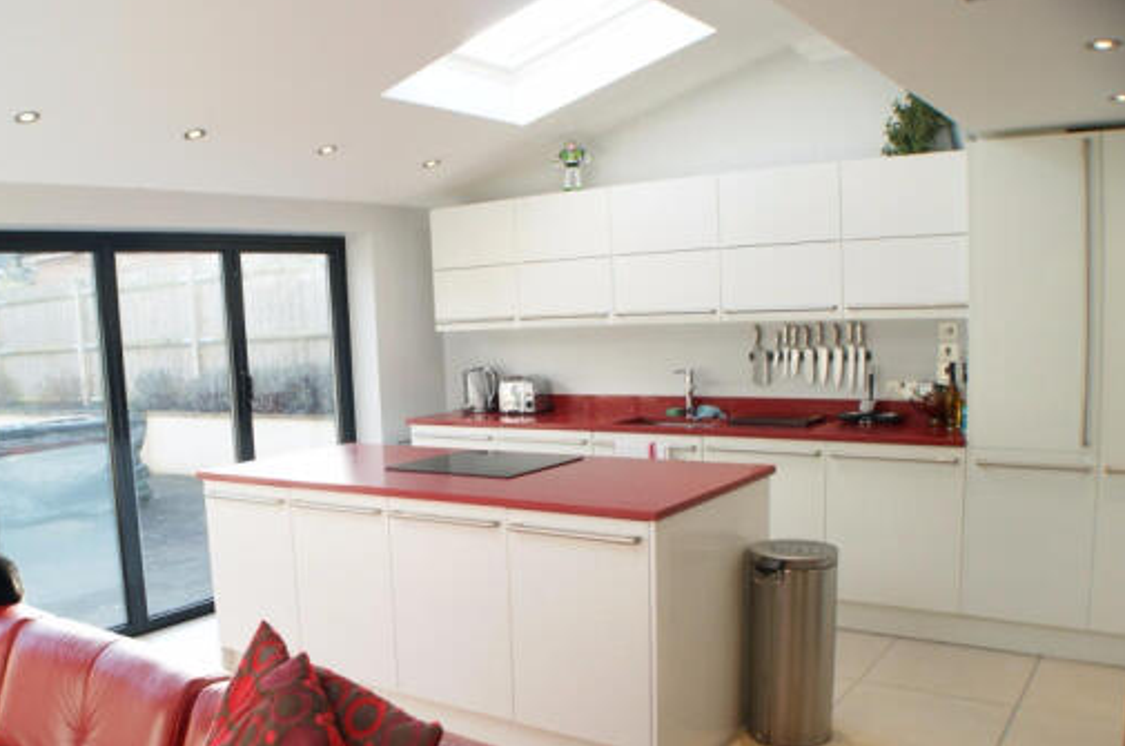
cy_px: 450
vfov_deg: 34.0
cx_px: 452
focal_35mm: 39
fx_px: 1217
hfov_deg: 49.3
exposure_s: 1/40
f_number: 4
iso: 100
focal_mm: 20
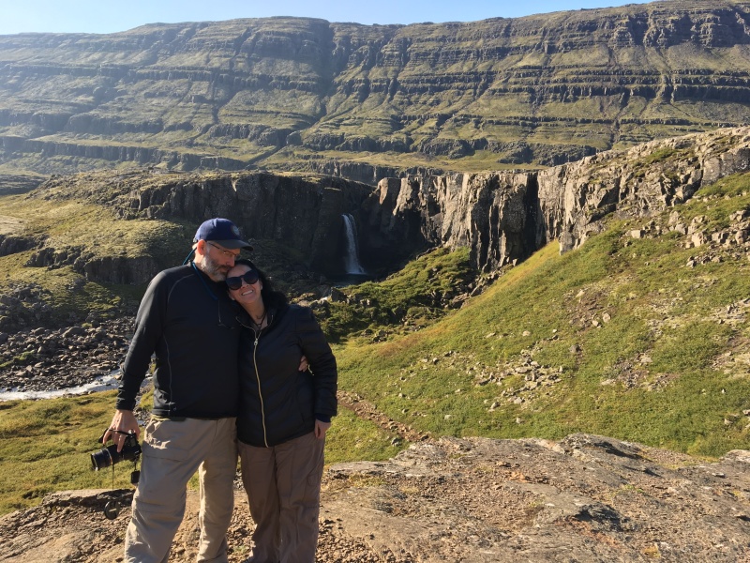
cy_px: 282
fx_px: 628
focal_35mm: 29
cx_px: 375
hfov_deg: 61.7
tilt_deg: -6.5
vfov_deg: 48.2
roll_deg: -1.5
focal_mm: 4.15
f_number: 2.2
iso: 25
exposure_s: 1/458
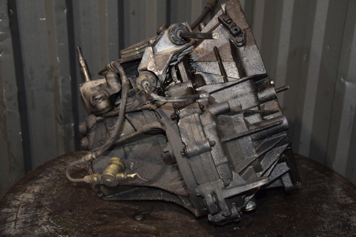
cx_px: 178
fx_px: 474
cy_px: 118
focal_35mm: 48
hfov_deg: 41.1
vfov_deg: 28.0
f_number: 5
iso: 800
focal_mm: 32
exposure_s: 1/60
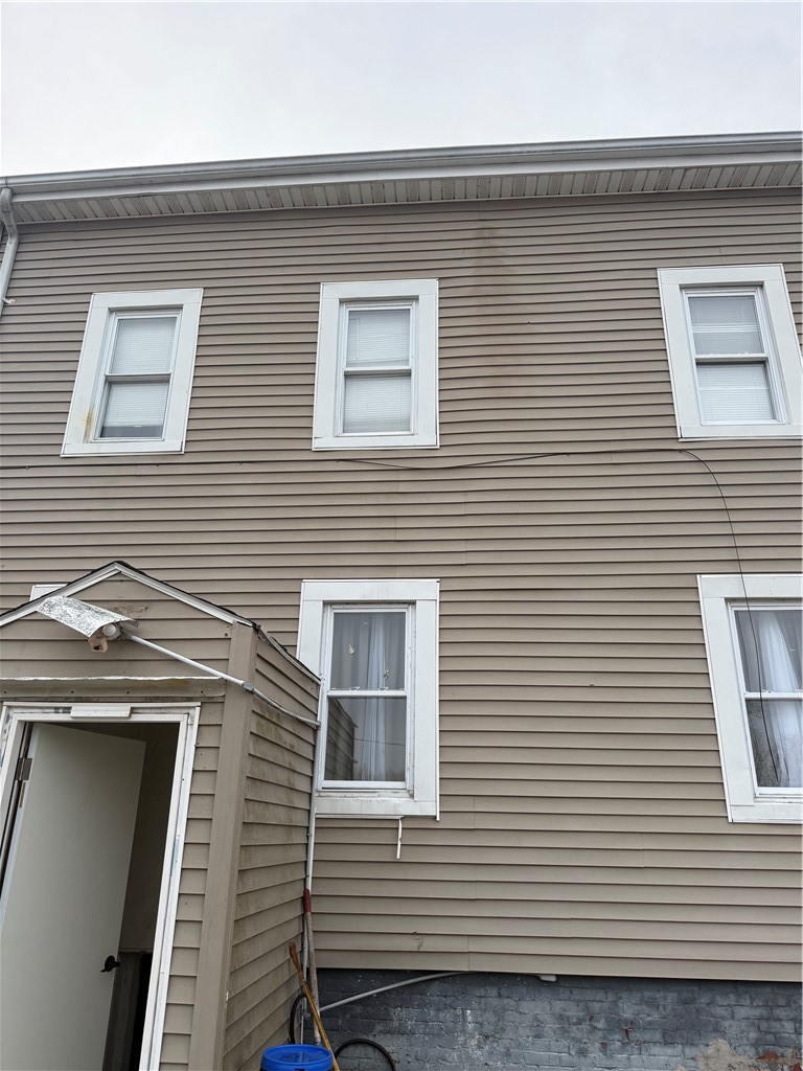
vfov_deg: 71.6
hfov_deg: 56.8
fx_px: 742
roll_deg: -1.5
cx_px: 402
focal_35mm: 24
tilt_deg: +21.3
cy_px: 536
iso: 100
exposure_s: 1/1174
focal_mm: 6.76
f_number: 1.78
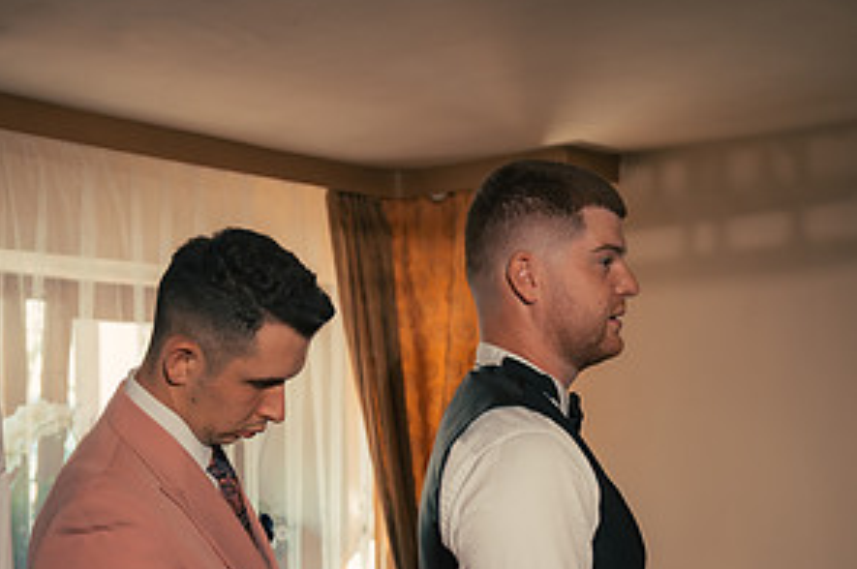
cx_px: 427
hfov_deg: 36.3
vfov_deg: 24.0
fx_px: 1308
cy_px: 494
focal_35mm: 55
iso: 640
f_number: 2.8
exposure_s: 1/160
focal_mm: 36
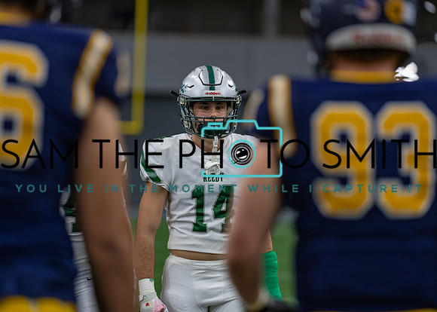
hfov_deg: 14.2
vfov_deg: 10.2
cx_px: 218
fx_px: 1755
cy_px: 156
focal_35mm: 141
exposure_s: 1/640
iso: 400
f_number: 2
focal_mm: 135
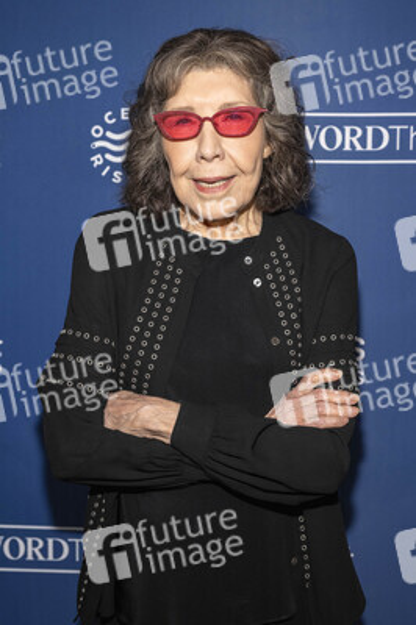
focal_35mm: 52
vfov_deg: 38.2
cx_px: 208
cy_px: 312
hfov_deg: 25.9
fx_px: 903
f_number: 5.6
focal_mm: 52
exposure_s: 1/200
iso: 800
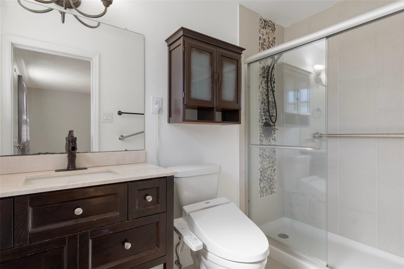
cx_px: 202
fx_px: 202
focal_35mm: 18
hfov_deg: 90.0
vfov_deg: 67.4
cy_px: 134
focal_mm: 12
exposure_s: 1/1.43
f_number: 8
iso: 320
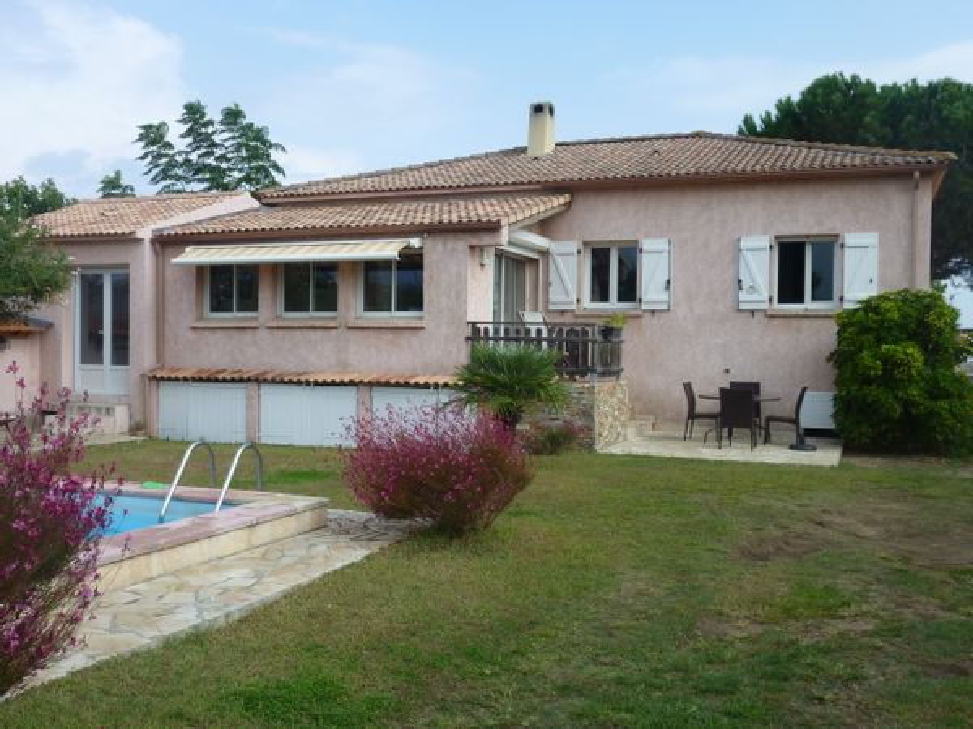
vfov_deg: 42.9
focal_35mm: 33
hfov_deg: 55.4
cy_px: 364
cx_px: 486
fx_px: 928
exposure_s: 1/500
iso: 80
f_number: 3.7
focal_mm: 5.9
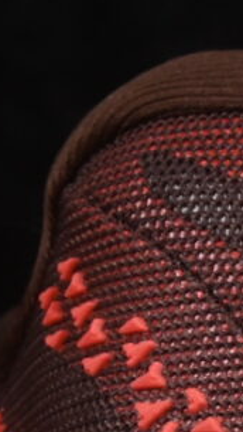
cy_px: 385
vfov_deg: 3.3
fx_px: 7534
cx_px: 681
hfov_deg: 1.8
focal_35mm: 659
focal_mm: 50
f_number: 8
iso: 160
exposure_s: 1/80
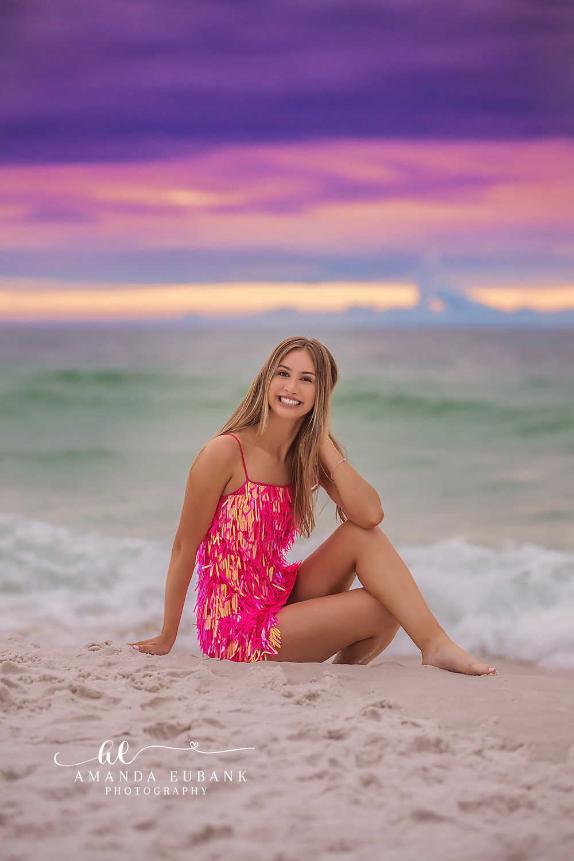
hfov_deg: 16.1
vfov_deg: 23.9
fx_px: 2033
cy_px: 430
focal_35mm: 85
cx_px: 287
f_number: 2
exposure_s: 1/800
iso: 800
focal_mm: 85
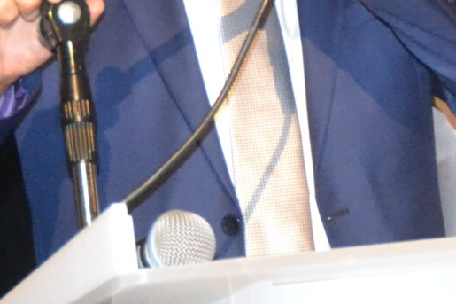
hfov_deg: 12.4
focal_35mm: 164
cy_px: -201
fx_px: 2077
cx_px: 422
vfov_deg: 8.1
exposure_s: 1/60
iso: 3200
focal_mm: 22
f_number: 3.5
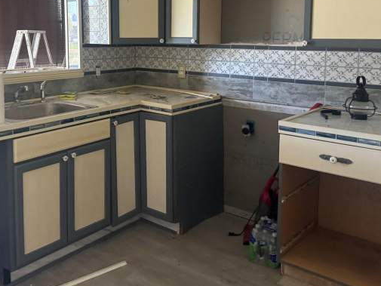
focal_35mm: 38
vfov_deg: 36.8
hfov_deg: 48.6
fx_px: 418
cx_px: 150
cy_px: 70
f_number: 1.78
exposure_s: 1/60
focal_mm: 6.76
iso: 500
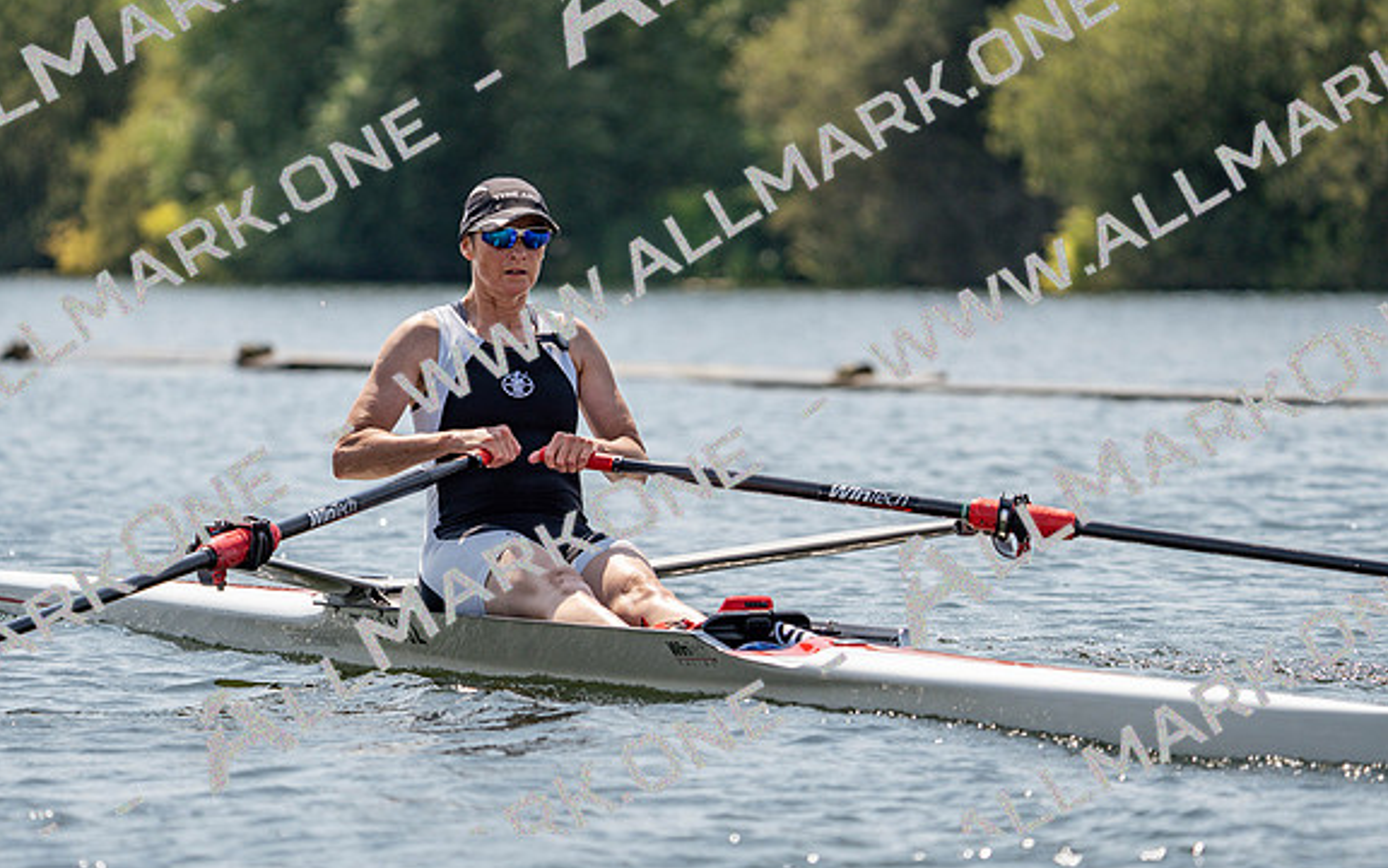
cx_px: 692
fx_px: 10327
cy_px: 421
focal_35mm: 273
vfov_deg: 4.8
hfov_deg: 7.7
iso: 160
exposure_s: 1/1600
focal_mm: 266
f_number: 5.6
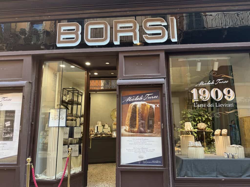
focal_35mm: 24
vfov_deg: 56.8
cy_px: 94
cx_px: 125
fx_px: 173
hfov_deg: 71.6
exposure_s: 1/100
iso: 100
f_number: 1.78
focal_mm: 6.76
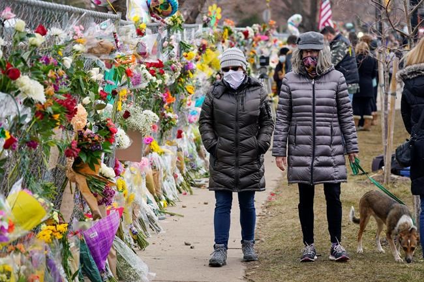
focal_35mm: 135
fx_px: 1589
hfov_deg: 15.2
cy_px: 141
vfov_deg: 10.2
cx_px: 212
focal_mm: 135
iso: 200
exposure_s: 1/250
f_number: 5
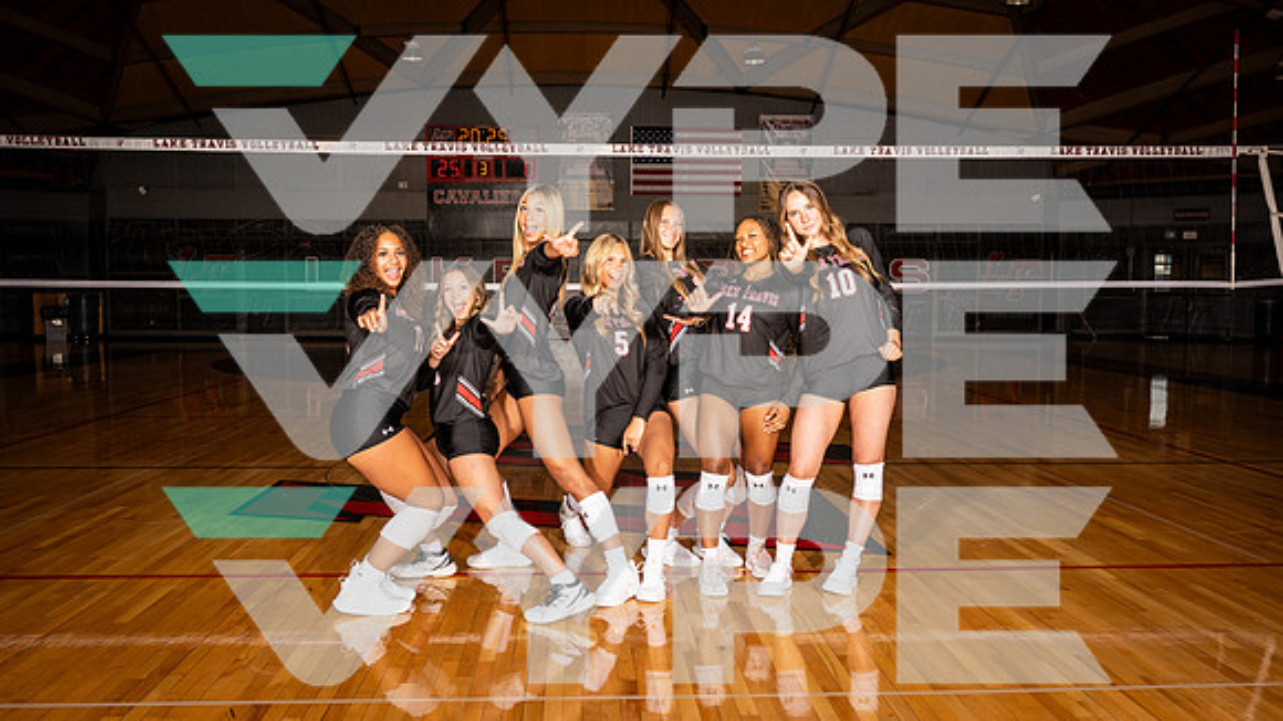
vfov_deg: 34.3
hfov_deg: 57.5
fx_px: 1169
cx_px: 642
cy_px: 360
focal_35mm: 34
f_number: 11
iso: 250
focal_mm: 32.8
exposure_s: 1/250
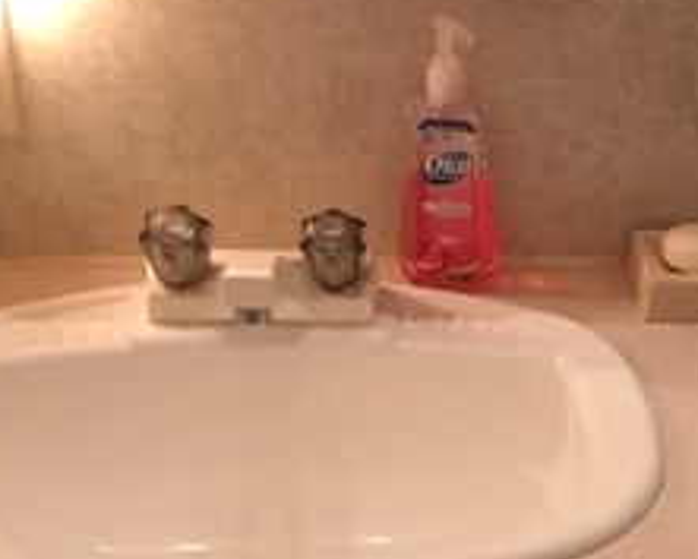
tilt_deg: -34.3
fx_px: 1695
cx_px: 720
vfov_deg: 18.3
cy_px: 534
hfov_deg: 22.3
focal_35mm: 82
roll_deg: -4.0
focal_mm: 4.15
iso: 125
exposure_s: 1/30
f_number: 2.2
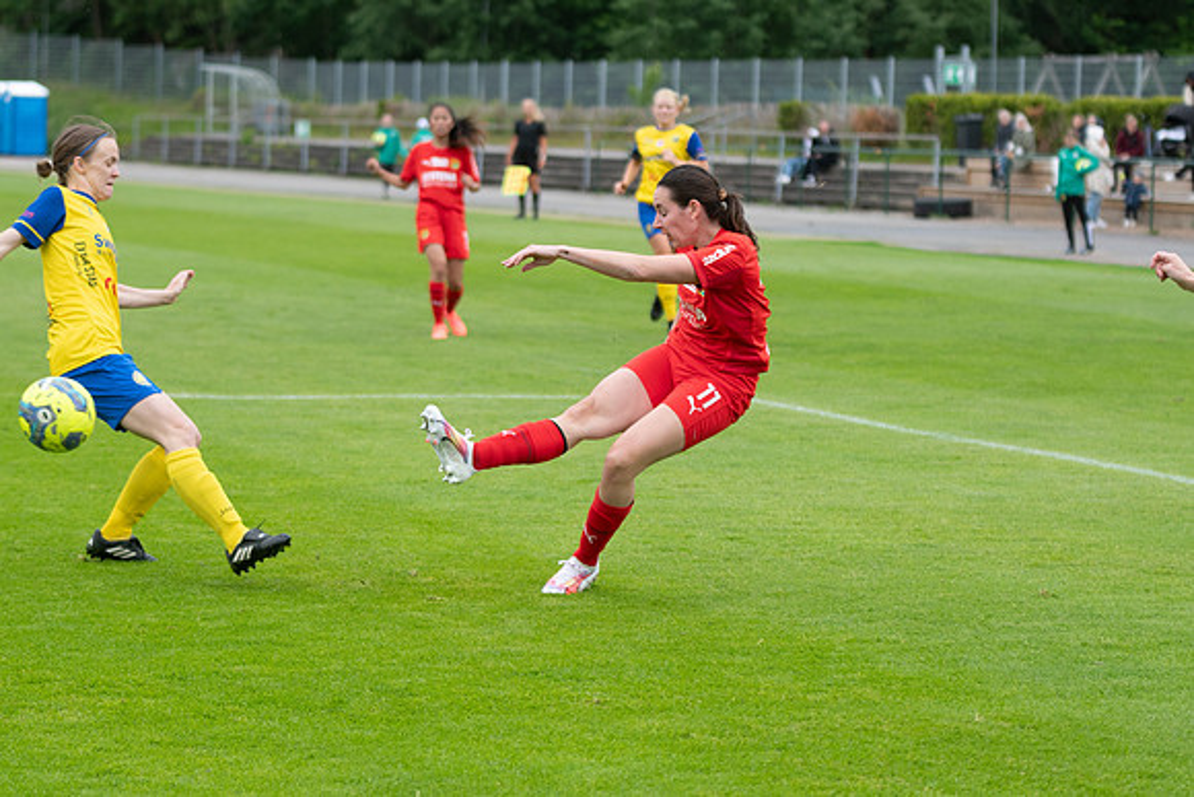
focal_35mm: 123
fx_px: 4080
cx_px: 597
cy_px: 398
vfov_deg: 11.2
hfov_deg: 16.6
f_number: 3.2
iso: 360
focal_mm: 82
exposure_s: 1/1600
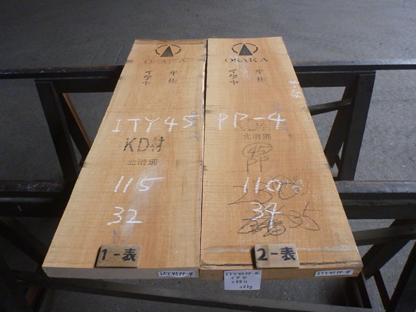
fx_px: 336
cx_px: 208
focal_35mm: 28
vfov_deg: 49.7
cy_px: 156
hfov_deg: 63.4
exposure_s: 1/100
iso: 400
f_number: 3.3
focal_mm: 4.9
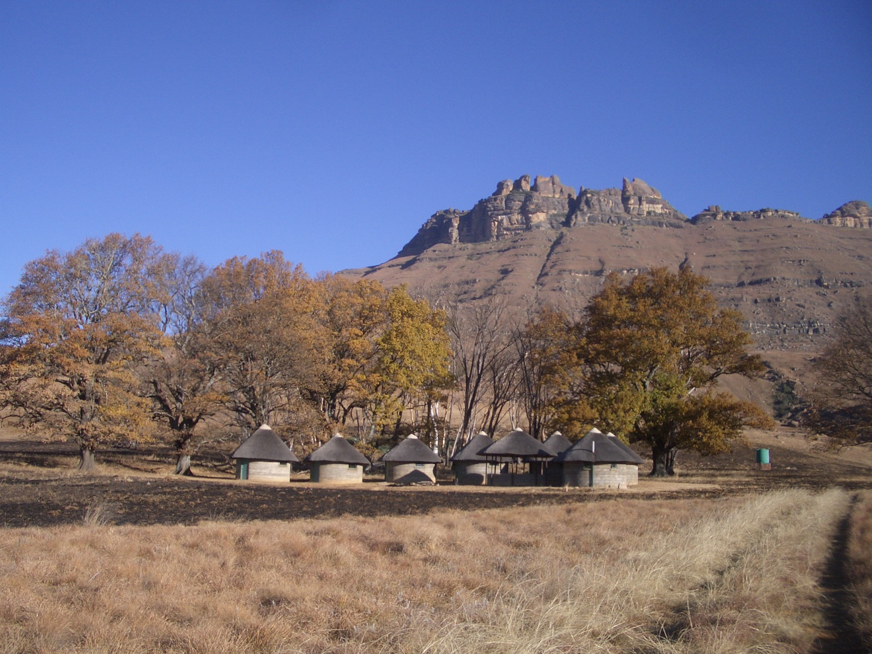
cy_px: 327
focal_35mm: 35
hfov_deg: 52.6
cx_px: 436
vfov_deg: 40.7
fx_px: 882
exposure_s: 1/320
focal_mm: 5.8
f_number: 4.3
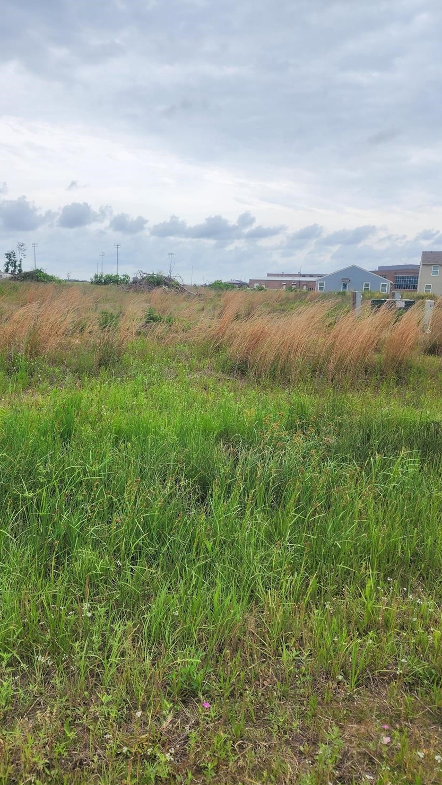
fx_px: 541
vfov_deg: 71.9
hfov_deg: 44.0
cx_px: 159
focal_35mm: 26
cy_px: 391
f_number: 1.8
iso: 12
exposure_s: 1/773
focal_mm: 6.4
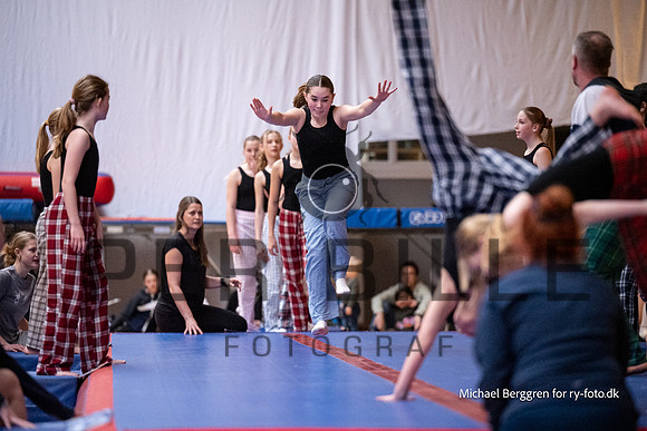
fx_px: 3595
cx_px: 324
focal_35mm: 200
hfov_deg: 10.3
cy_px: 216
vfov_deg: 6.9
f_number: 3.2
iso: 11400
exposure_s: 1/1250
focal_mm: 200
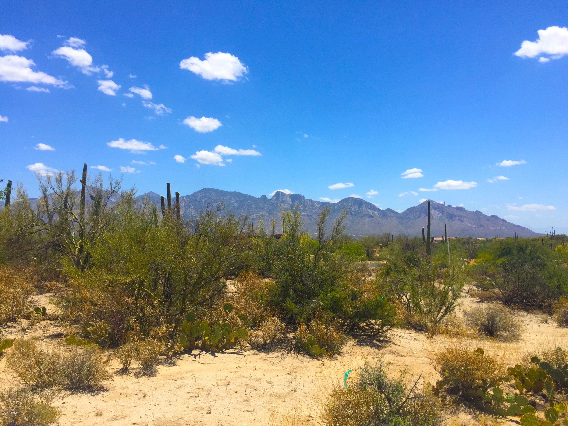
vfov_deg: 48.2
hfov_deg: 61.7
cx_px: 284
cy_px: 213
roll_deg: +1.5
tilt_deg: +1.0
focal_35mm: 29
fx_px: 476
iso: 32
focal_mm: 4.15
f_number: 2.2
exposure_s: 1/2825
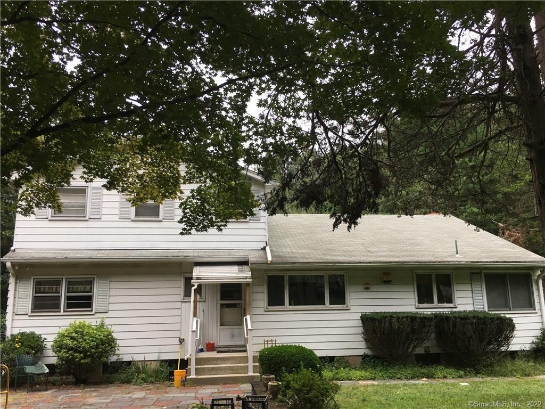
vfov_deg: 48.2
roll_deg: +0.9
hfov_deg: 61.7
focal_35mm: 29
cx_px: 272
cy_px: 204
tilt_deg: +11.8
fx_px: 457
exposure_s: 1/40
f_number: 2.2
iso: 25
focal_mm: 4.15
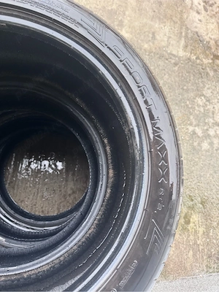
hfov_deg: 56.8
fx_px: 202
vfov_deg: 71.6
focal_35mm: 24
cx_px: 110
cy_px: 146
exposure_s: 1/96
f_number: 1.78
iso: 200
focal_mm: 6.76
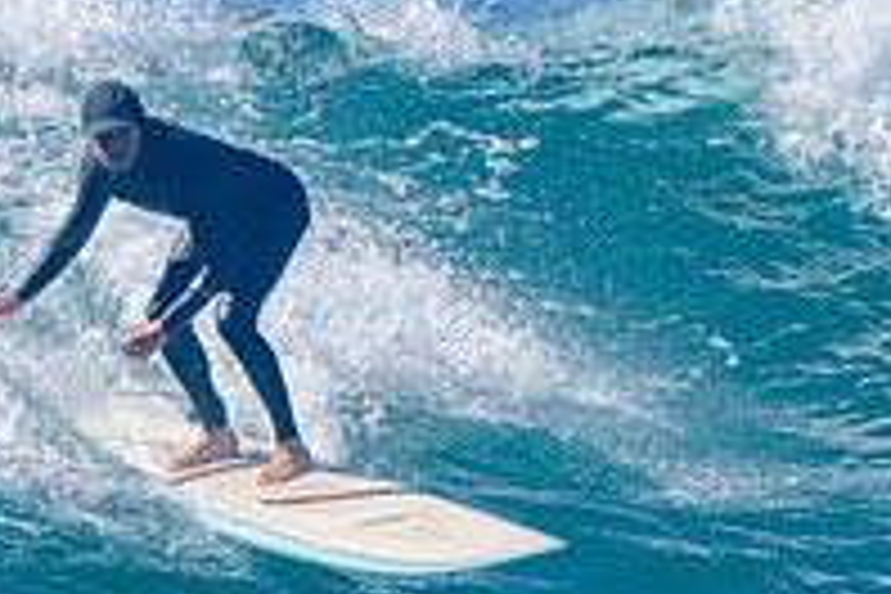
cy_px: 490
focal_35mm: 1795
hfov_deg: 1.1
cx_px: 200
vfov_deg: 0.8
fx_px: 44423
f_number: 5.6
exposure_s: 1/2000
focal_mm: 500
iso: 180
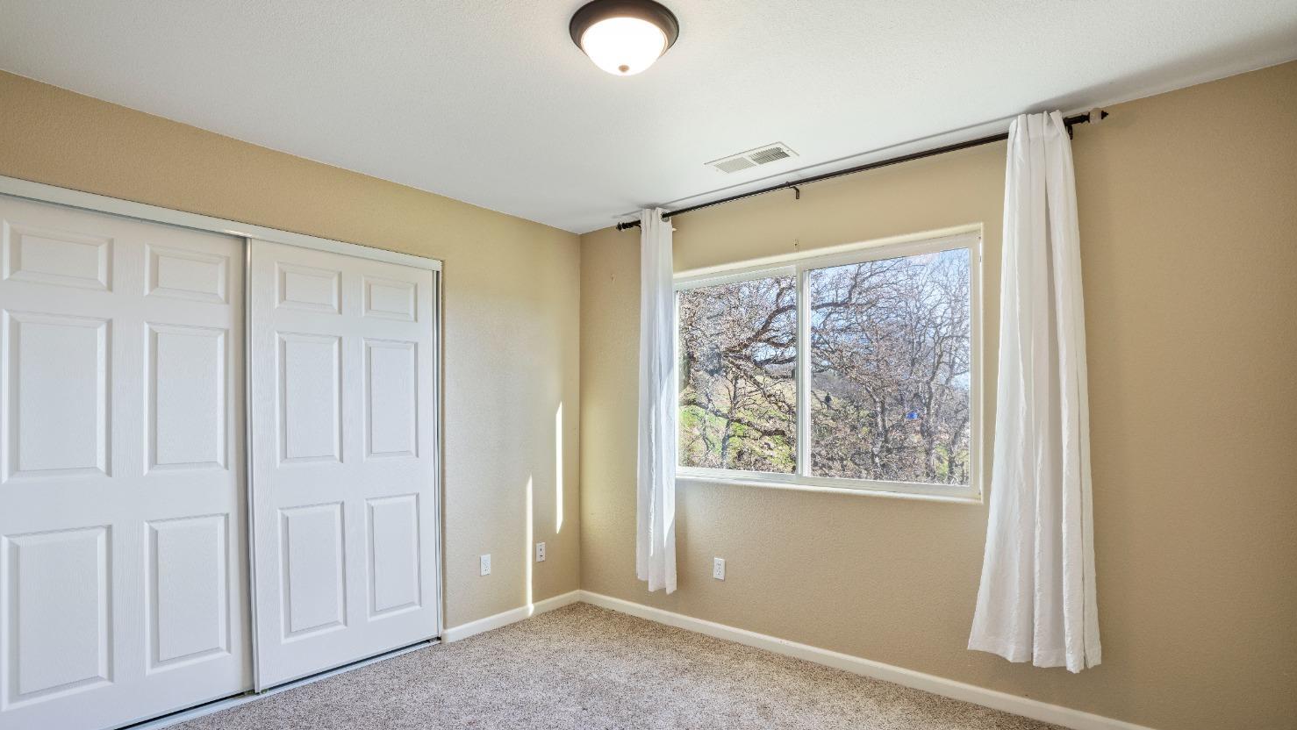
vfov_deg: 63.7
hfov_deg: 95.9
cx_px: 643
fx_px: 585
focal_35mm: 17
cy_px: 410
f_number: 9
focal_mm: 16
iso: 250
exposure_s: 1/8
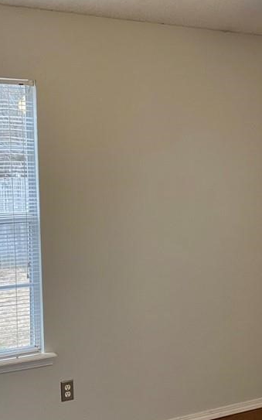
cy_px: 228
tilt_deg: -3.5
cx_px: 195
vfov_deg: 38.8
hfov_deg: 24.6
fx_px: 595
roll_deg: +0.7
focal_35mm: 52
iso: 160
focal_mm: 4.25
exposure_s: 1/60
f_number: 1.8
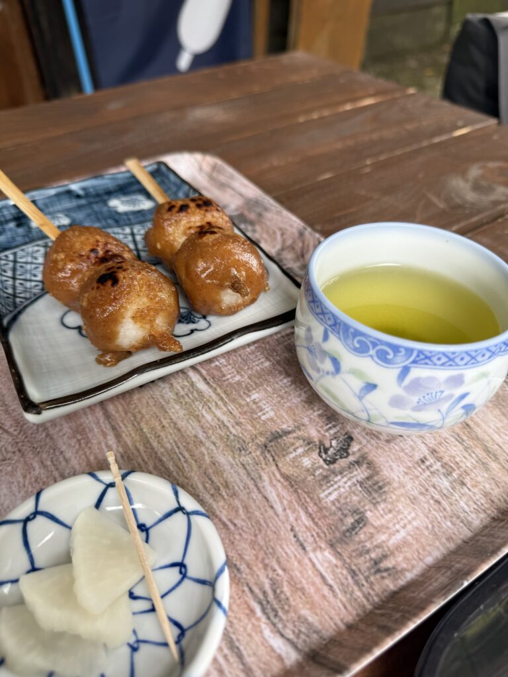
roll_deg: +0.0
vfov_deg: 71.6
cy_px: 338
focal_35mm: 24
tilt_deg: -42.6
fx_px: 470
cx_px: 254
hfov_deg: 56.8
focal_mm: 6.76
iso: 64
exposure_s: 1/199
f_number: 1.78
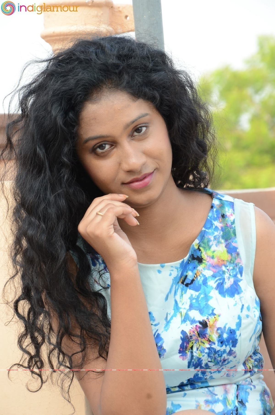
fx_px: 1814
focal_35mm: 158
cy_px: 208
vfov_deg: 13.1
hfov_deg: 8.7
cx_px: 138
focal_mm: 105
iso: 500
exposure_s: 1/125
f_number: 7.1
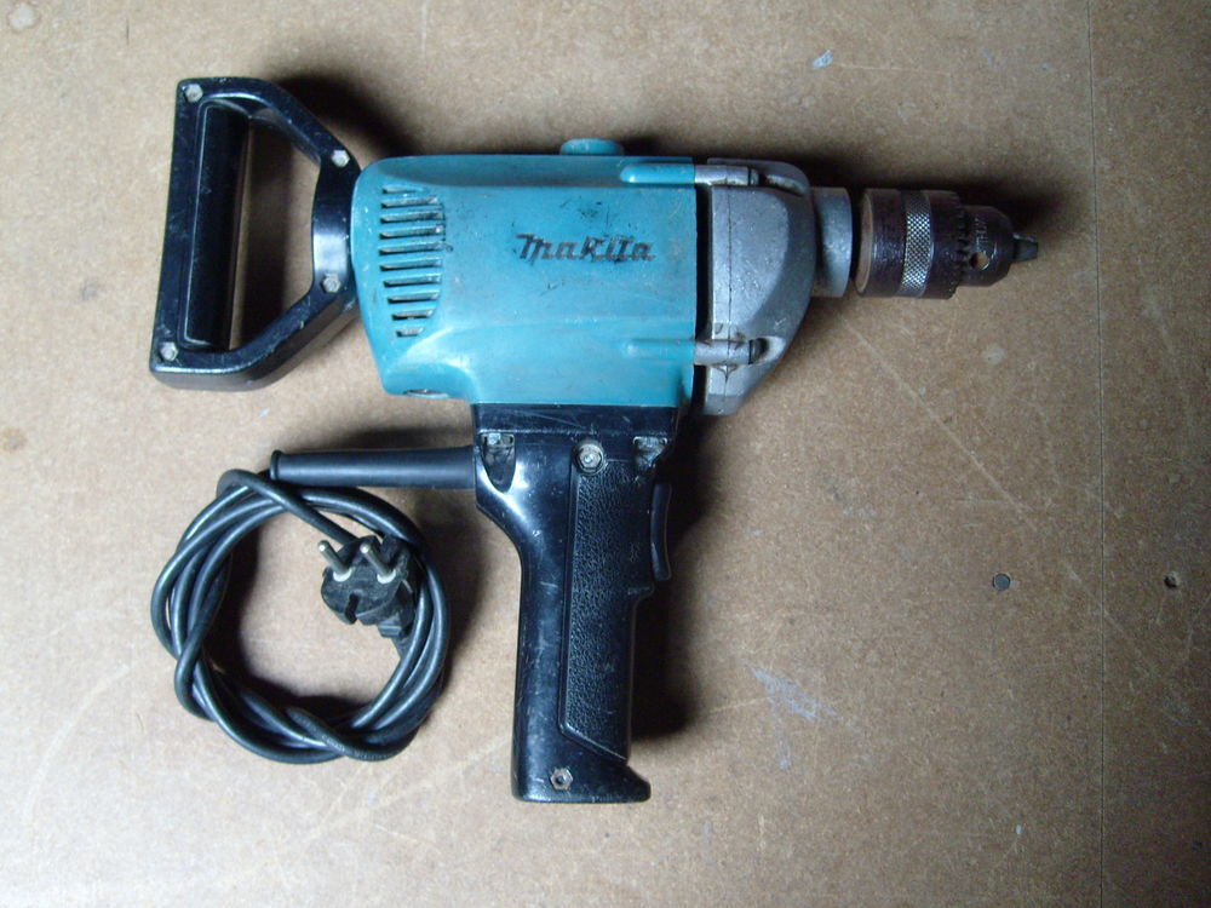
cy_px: 454
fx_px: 1224
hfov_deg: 52.6
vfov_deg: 40.7
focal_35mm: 35
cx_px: 606
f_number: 2.8
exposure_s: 1/20
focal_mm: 5.8
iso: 200
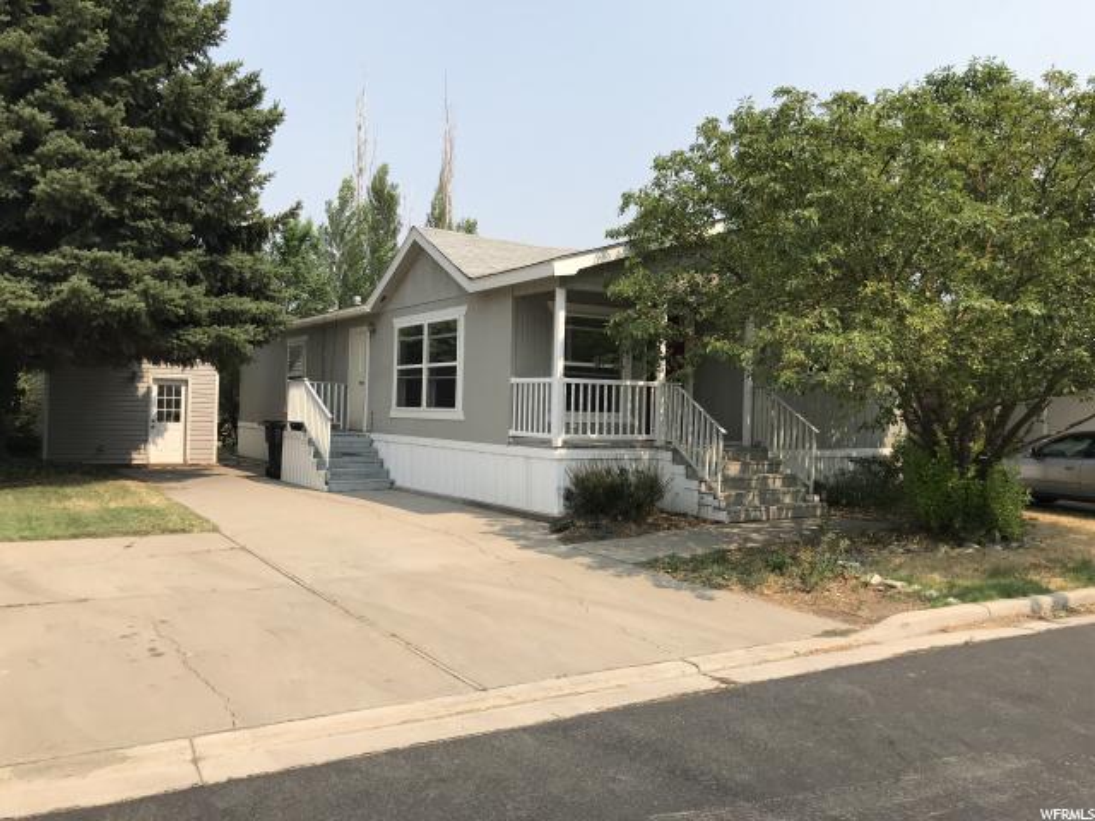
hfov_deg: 63.4
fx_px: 886
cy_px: 410
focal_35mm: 28
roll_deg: -1.0
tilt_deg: +1.4
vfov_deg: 49.7
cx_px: 548
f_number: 1.8
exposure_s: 1/2227
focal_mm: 3.99
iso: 20
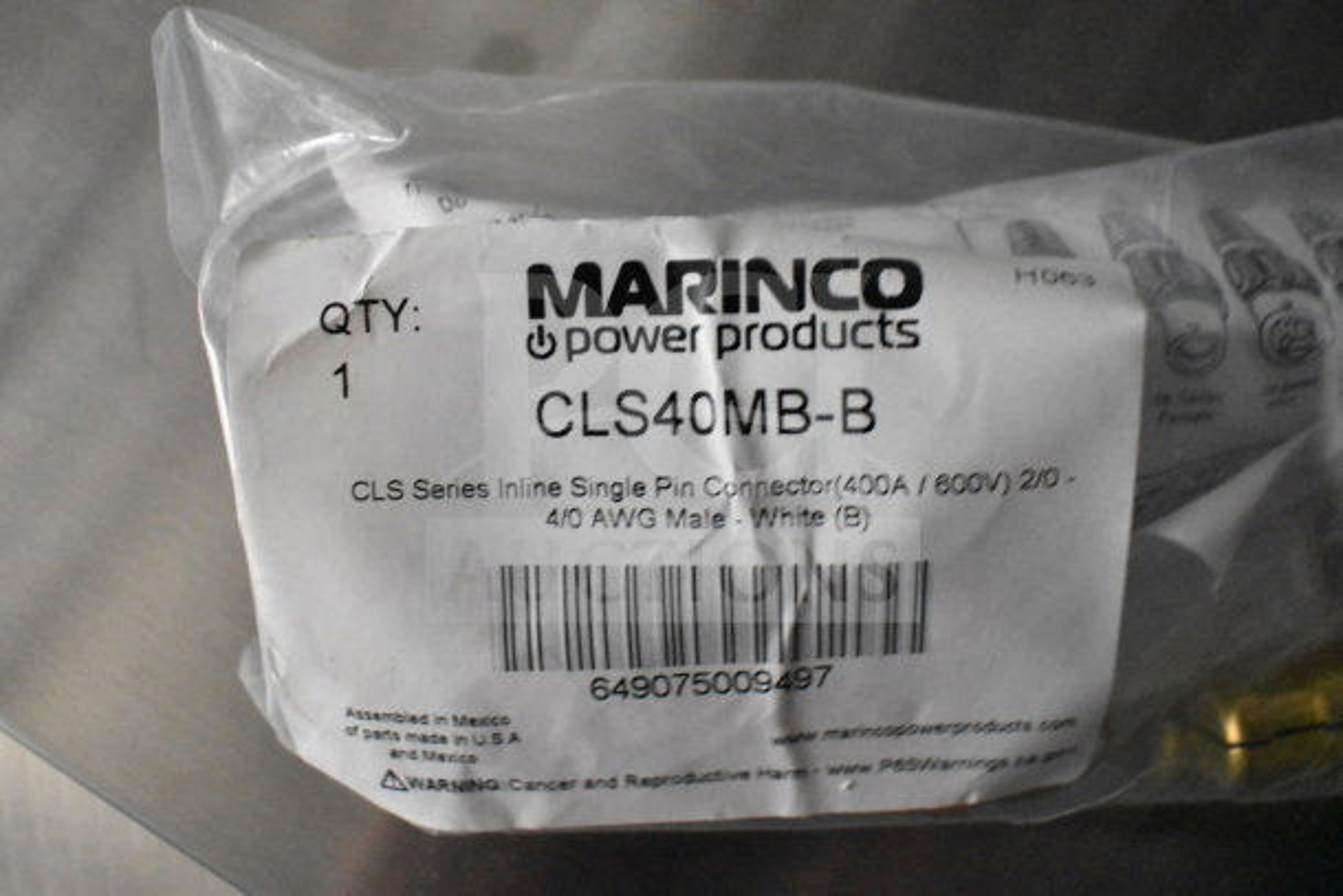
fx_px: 1343
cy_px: 448
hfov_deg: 53.1
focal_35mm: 36
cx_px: 672
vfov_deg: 36.9
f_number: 4
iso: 10000
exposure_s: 1/40
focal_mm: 24
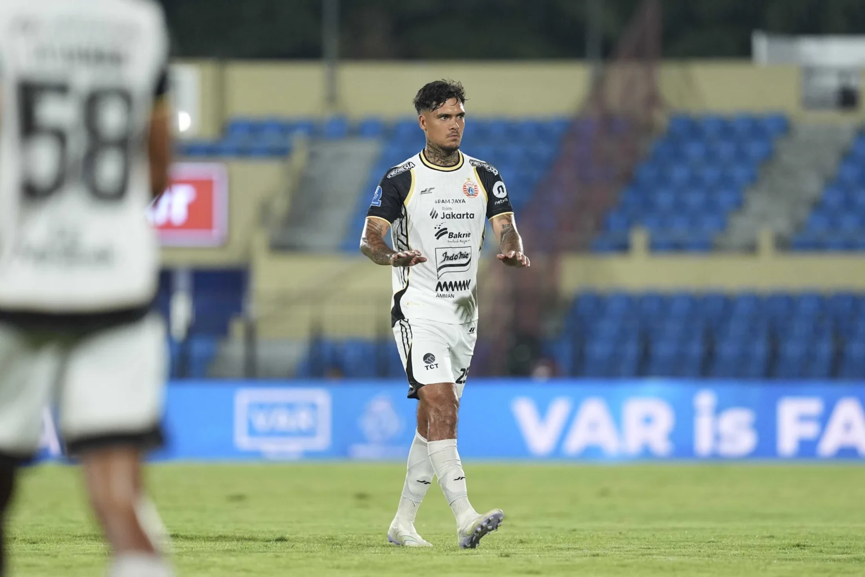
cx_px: 432
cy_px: 288
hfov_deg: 6.9
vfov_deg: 4.6
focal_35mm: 300
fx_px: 7208
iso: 2500
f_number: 2.8
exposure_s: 1/1250
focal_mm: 300
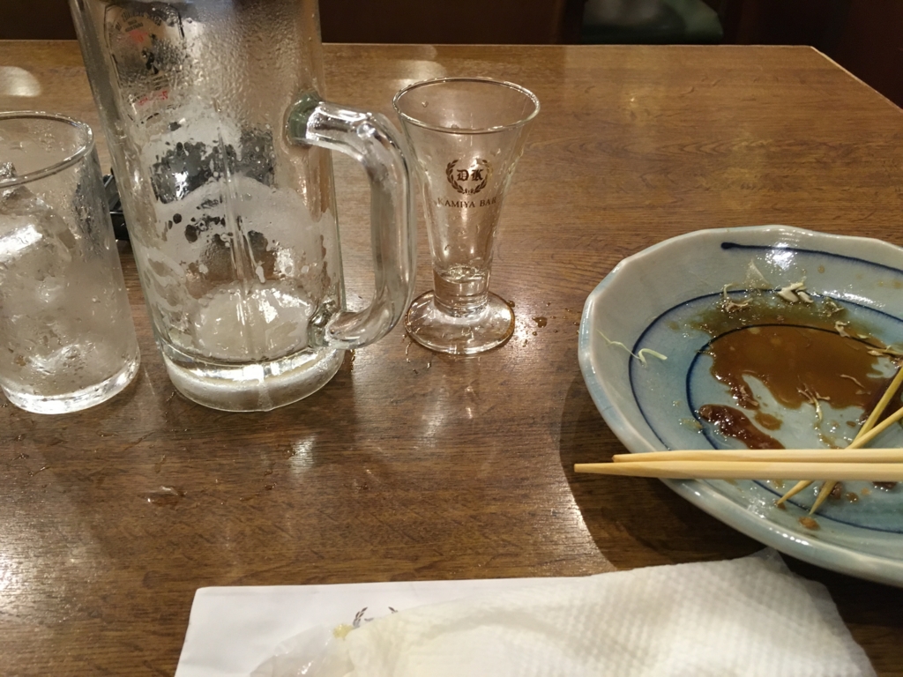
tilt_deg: -38.3
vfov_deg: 48.2
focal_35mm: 29
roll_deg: -2.2
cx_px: 452
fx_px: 756
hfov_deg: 61.7
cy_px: 338
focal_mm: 4.15
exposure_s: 1/30
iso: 125
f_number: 2.2
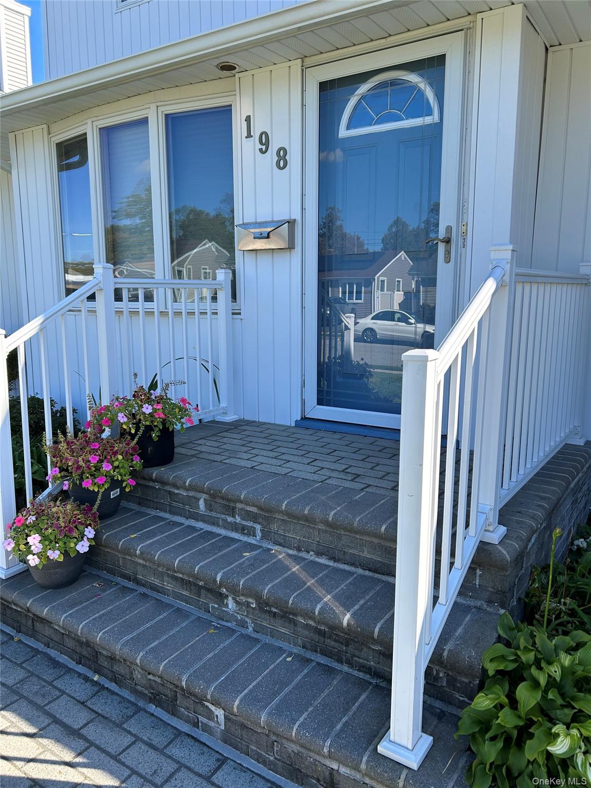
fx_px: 592
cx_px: 296
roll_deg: -0.7
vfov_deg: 67.3
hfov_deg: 53.1
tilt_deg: -8.1
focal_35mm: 26
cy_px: 394
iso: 50
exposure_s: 1/1224
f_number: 1.5
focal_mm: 5.7
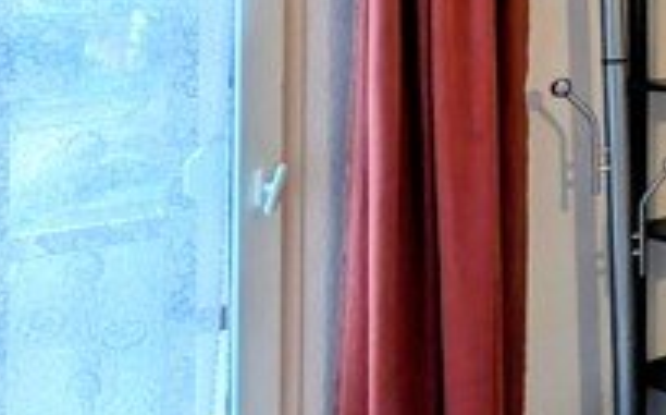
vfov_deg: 24.3
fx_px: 907
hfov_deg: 26.4
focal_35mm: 50
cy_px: -26
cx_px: 1043
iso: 31
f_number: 1.7
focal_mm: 2.02
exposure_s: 1/138
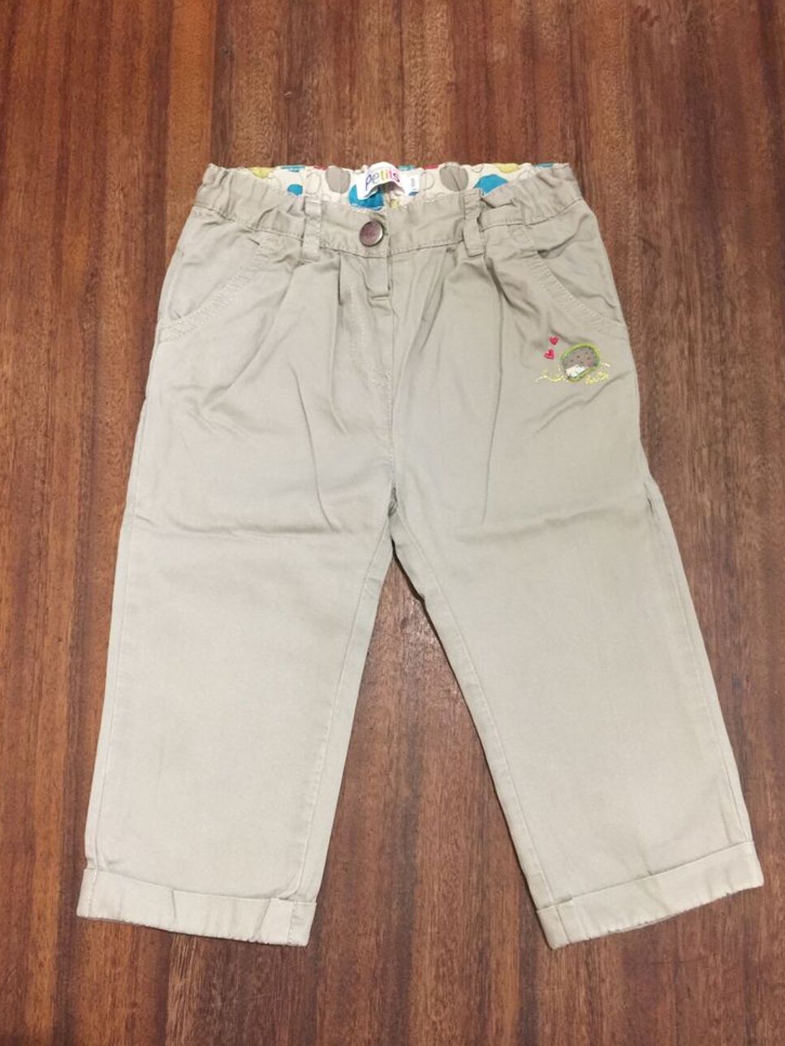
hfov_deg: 46.8
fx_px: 907
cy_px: 538
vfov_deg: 59.9
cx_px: 399
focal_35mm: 30
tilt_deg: -78.9
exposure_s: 1/8
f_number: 2.2
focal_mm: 4.15
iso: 125
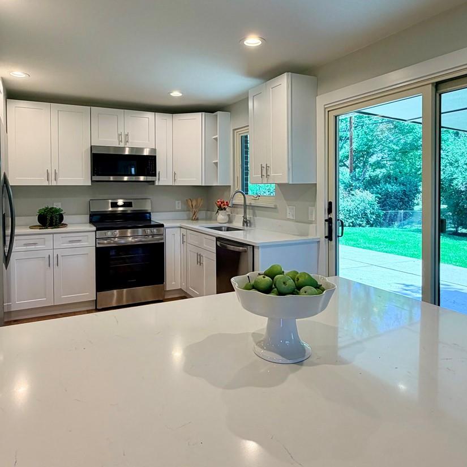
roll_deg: +0.7
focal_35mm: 24
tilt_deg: -1.4
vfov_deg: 64.6
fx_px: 366
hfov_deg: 65.0
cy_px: 194
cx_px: 226
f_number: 2.2
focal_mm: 2.22
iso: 80
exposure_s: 1/120
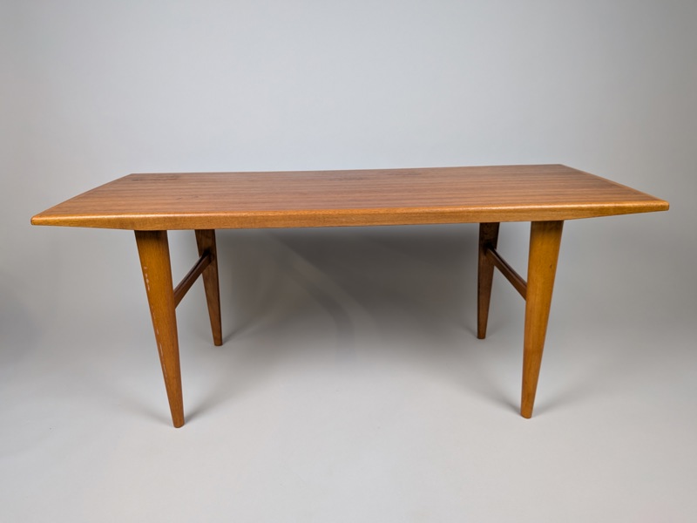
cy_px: 262
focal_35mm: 24
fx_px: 483
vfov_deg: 56.8
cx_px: 348
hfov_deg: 71.6
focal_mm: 4.53
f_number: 1.7
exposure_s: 1/33.3
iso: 44
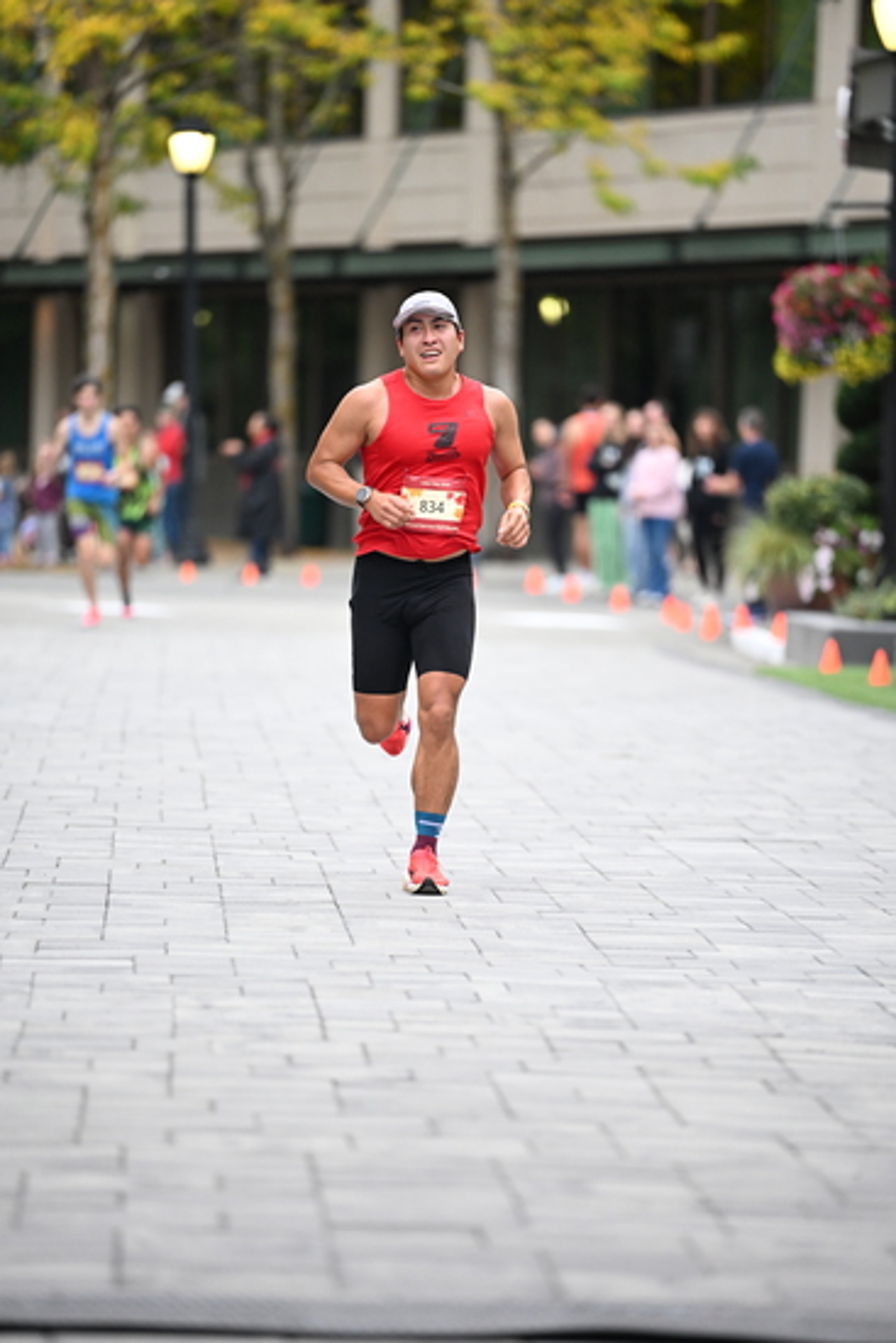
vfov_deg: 10.3
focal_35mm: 200
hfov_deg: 6.9
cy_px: 672
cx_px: 448
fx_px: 7461
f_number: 2.8
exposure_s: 1/800
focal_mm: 200
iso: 1600
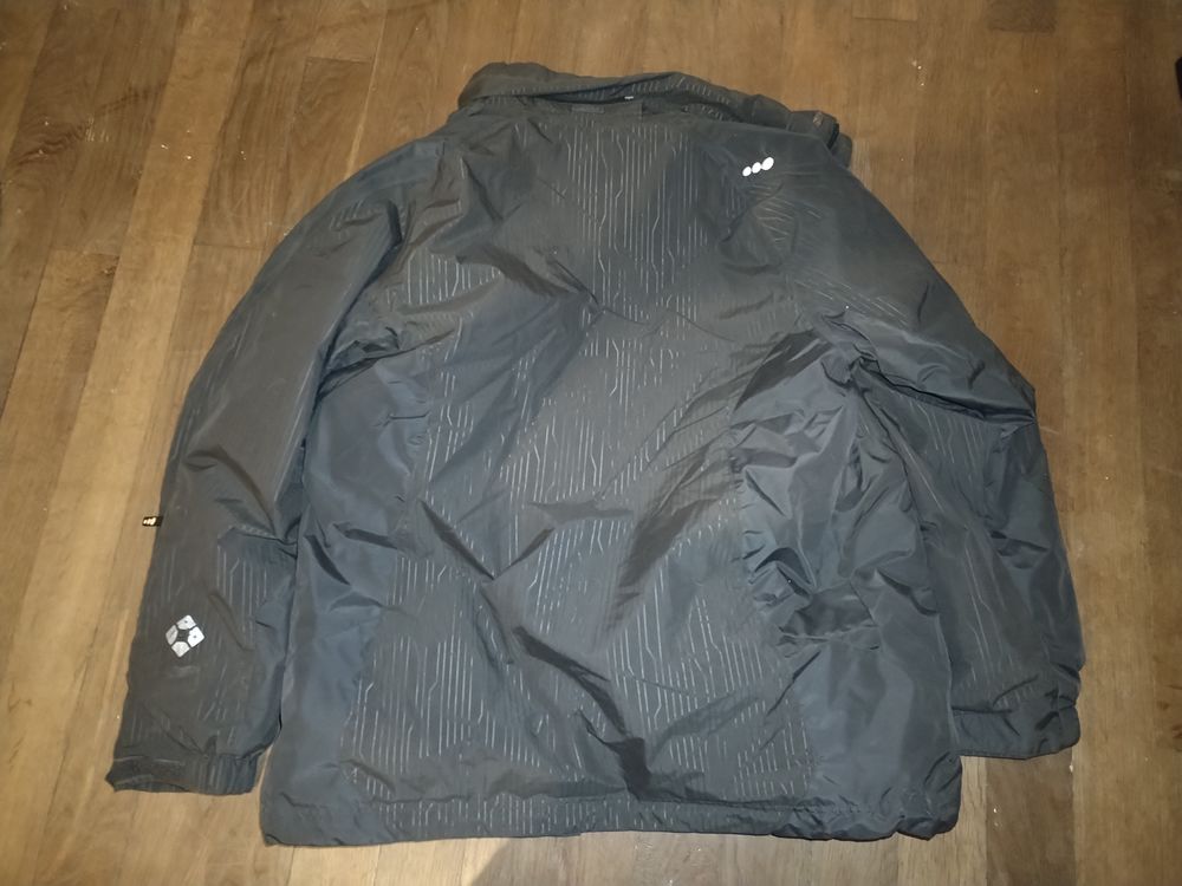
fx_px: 888
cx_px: 591
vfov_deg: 53.1
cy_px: 443
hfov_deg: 67.3
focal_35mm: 26
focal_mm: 4.75
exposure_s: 1/12.5
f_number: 1.8
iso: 3508
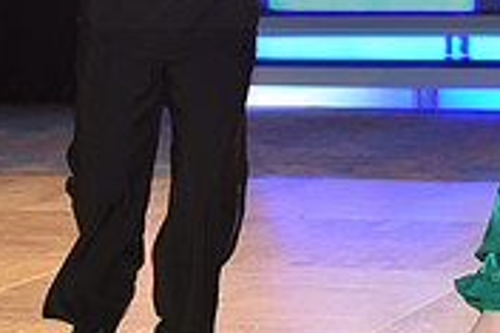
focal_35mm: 231
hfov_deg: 8.9
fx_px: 3205
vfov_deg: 5.9
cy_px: -47
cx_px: 401
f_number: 5
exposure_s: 1/250
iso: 2000
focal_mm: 70
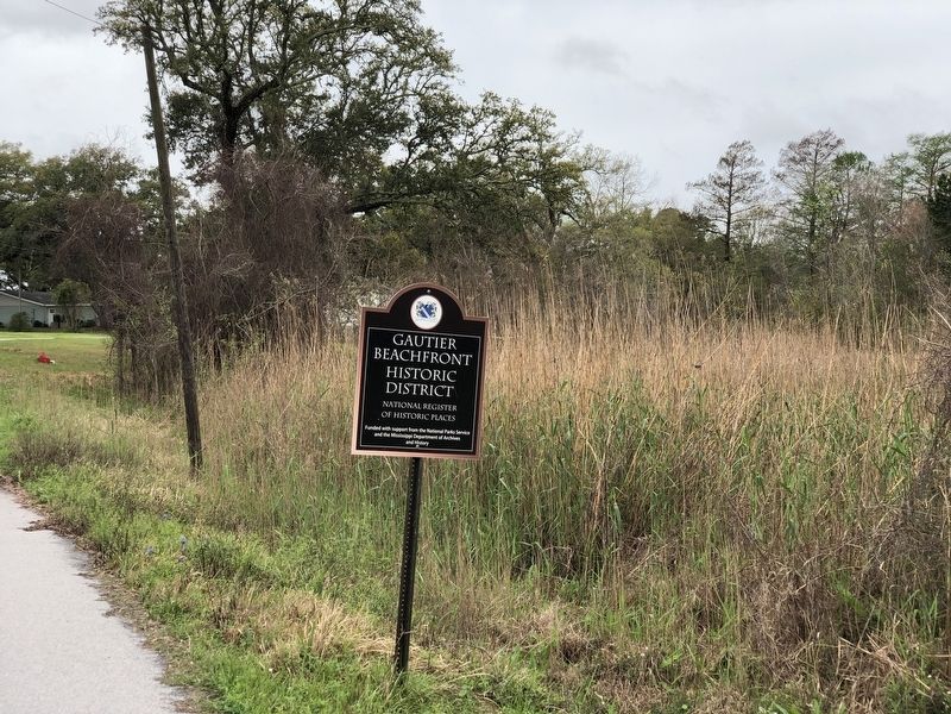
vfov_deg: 28.0
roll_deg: +0.2
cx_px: 476
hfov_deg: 36.8
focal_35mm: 52
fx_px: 1429
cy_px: 357
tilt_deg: +0.0
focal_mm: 6
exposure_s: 1/496
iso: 16
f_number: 2.4
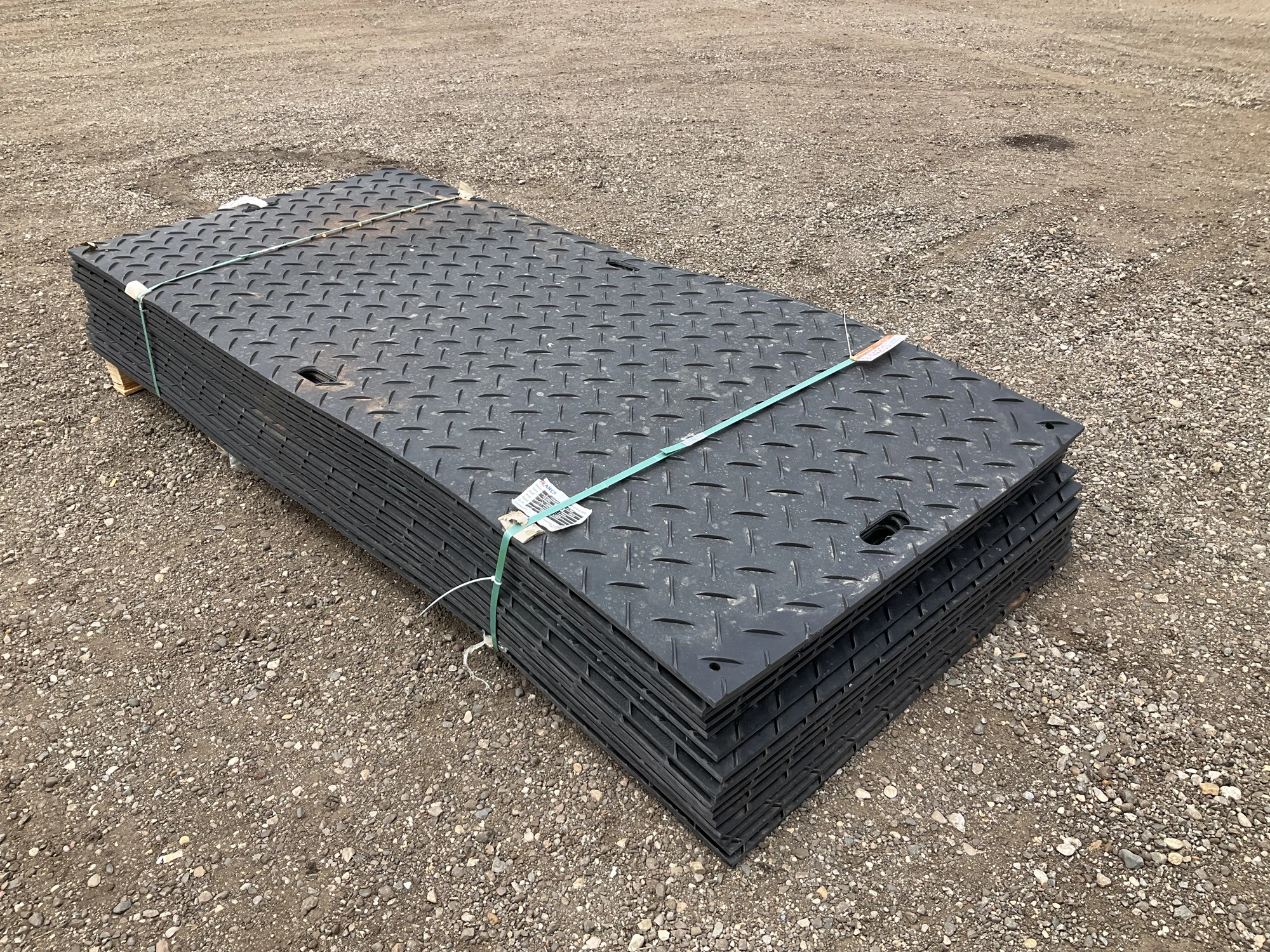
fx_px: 1064
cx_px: 635
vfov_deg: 48.2
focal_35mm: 29
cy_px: 476
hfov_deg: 61.7
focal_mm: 3
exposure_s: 1/869
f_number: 1.8
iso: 25
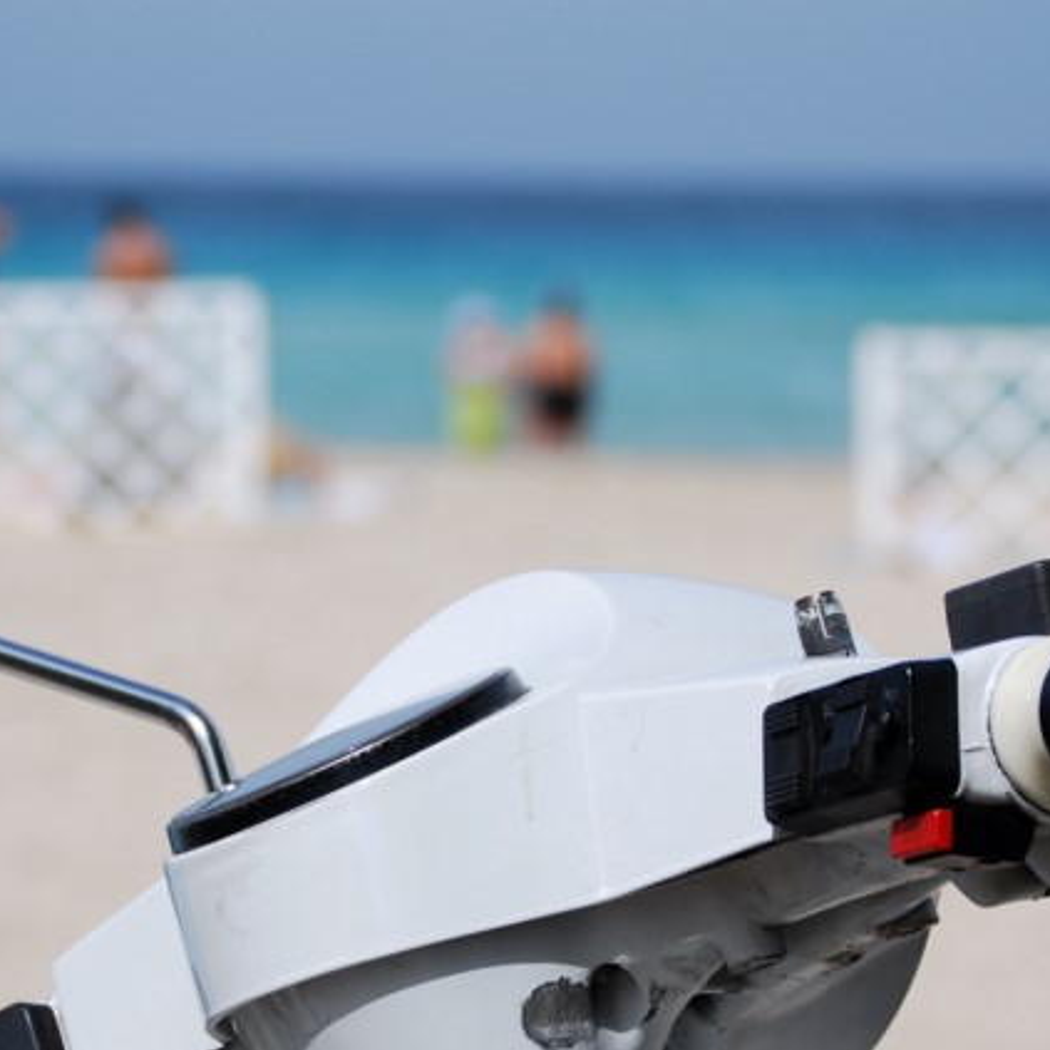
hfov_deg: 10.3
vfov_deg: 10.3
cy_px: 709
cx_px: 350
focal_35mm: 170
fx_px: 5835
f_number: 5
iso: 100
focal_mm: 55
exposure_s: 1/1250
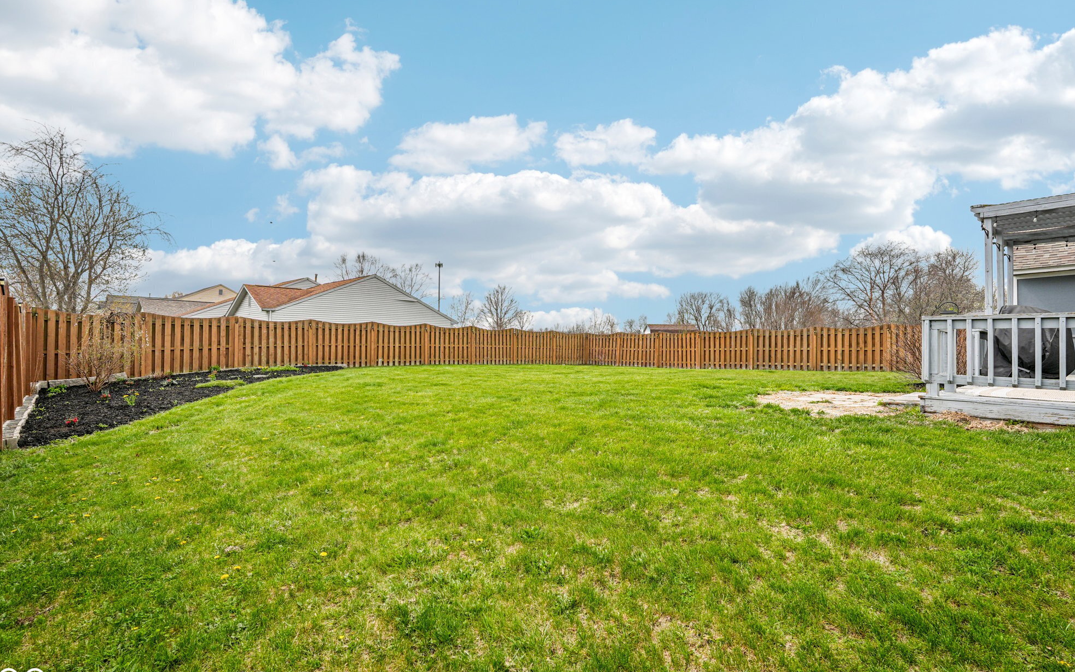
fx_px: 498
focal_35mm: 17
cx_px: 534
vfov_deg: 68.0
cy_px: 343
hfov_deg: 94.4
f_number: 8
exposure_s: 1/320
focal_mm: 16
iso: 100
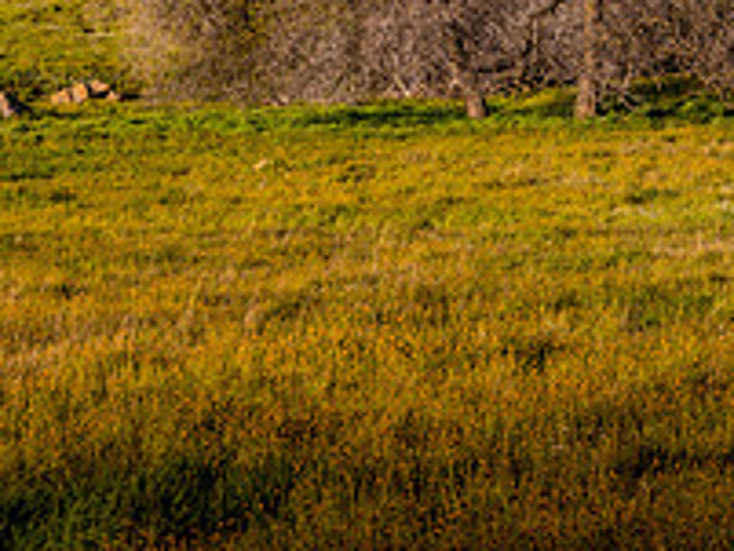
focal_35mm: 164
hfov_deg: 12.0
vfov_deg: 9.0
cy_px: -100
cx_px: 650
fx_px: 3480
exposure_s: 1/60
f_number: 8
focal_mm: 59
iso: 80
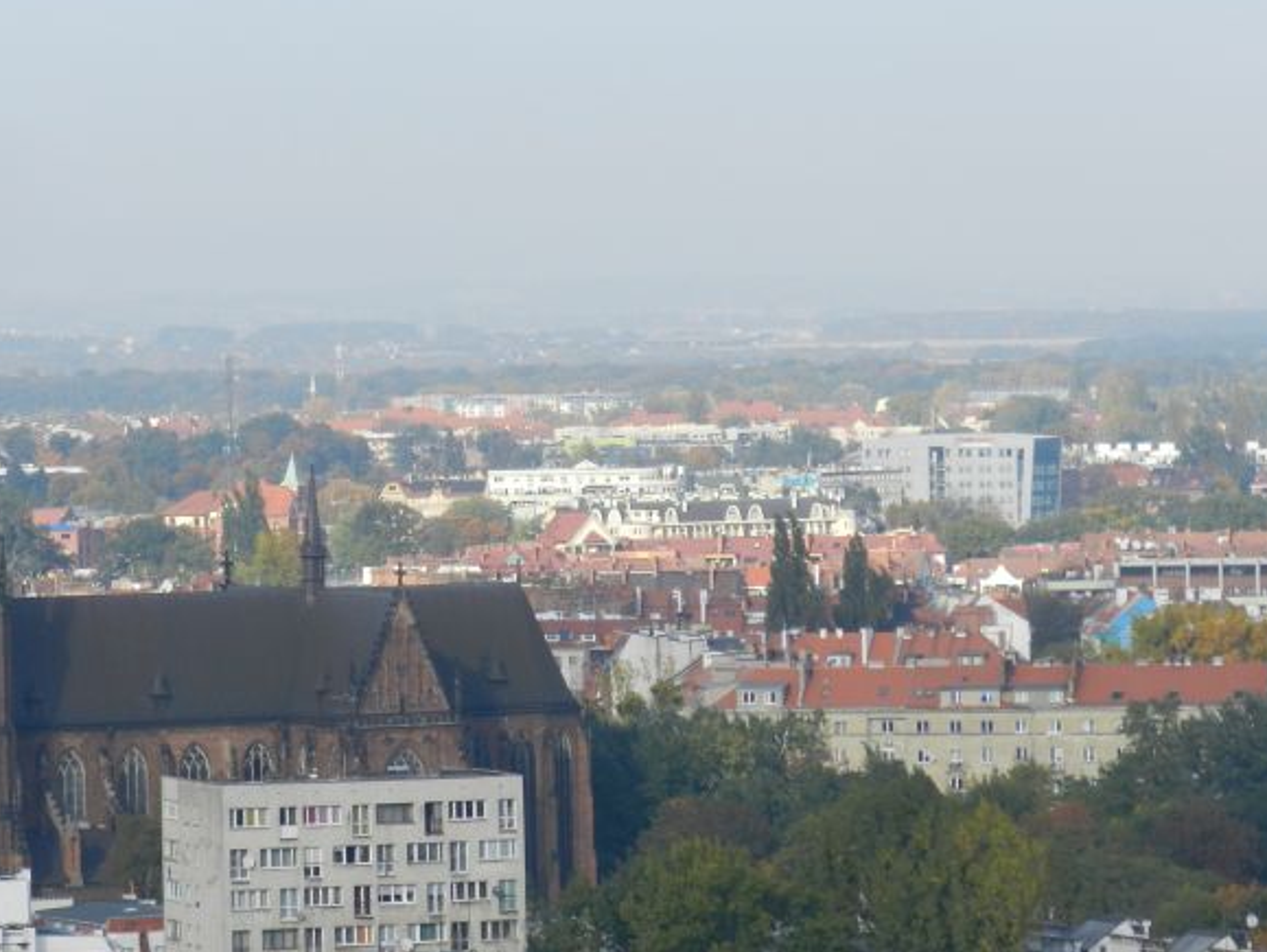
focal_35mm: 243
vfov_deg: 6.1
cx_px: 420
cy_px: 560
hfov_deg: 8.1
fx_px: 8900
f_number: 5.4
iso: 160
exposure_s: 1/500
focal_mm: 31.2
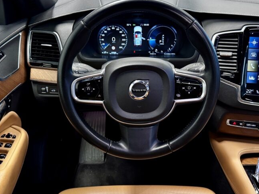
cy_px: 87
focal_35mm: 38
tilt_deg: -34.7
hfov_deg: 49.0
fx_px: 284
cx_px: 138
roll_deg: +0.8
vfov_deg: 37.7
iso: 500
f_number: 1.78
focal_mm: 6.76
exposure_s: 1/49
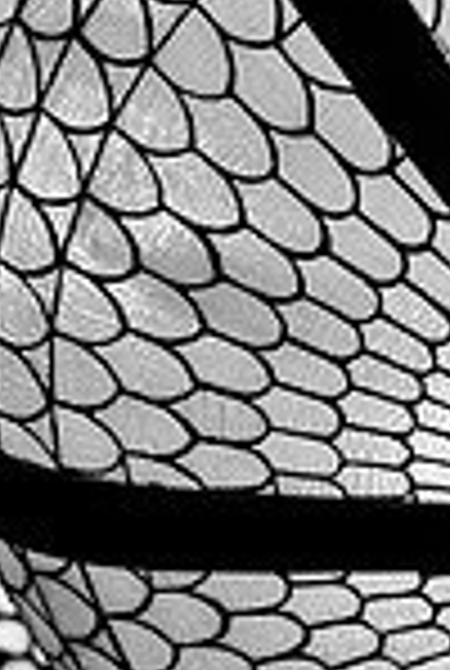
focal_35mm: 159
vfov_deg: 12.5
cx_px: 659
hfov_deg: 8.5
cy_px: -198
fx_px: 2958
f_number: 2.8
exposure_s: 1/250
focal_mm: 35
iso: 320
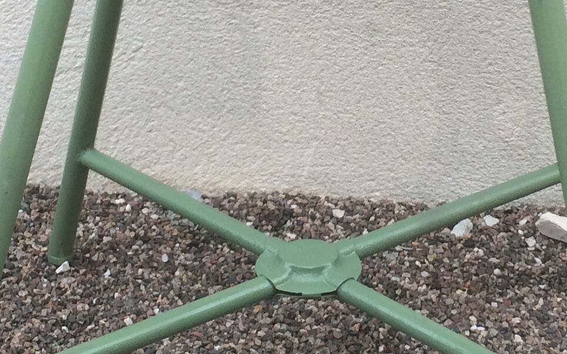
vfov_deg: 12.5
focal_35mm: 104
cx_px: 409
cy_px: 83
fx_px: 1607
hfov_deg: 19.9
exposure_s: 1/394
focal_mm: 4.15
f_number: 2.2
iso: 32
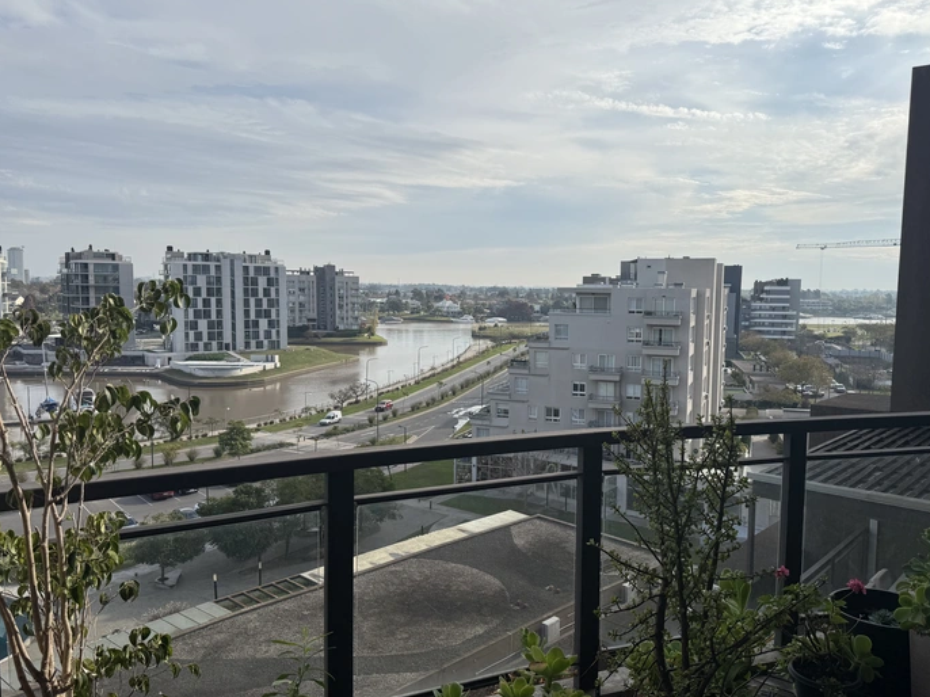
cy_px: 358
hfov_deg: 63.3
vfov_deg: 49.7
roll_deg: -0.1
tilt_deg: -5.7
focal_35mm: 28
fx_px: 752
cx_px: 517
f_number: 1.78
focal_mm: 6.76
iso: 80
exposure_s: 1/6711
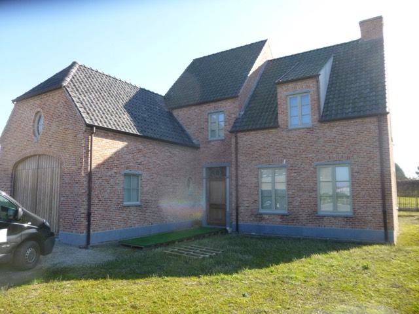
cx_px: 210
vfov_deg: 54.9
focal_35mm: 25
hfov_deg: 69.4
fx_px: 303
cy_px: 157
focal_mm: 4.5
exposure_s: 1/320
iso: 100
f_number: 3.1
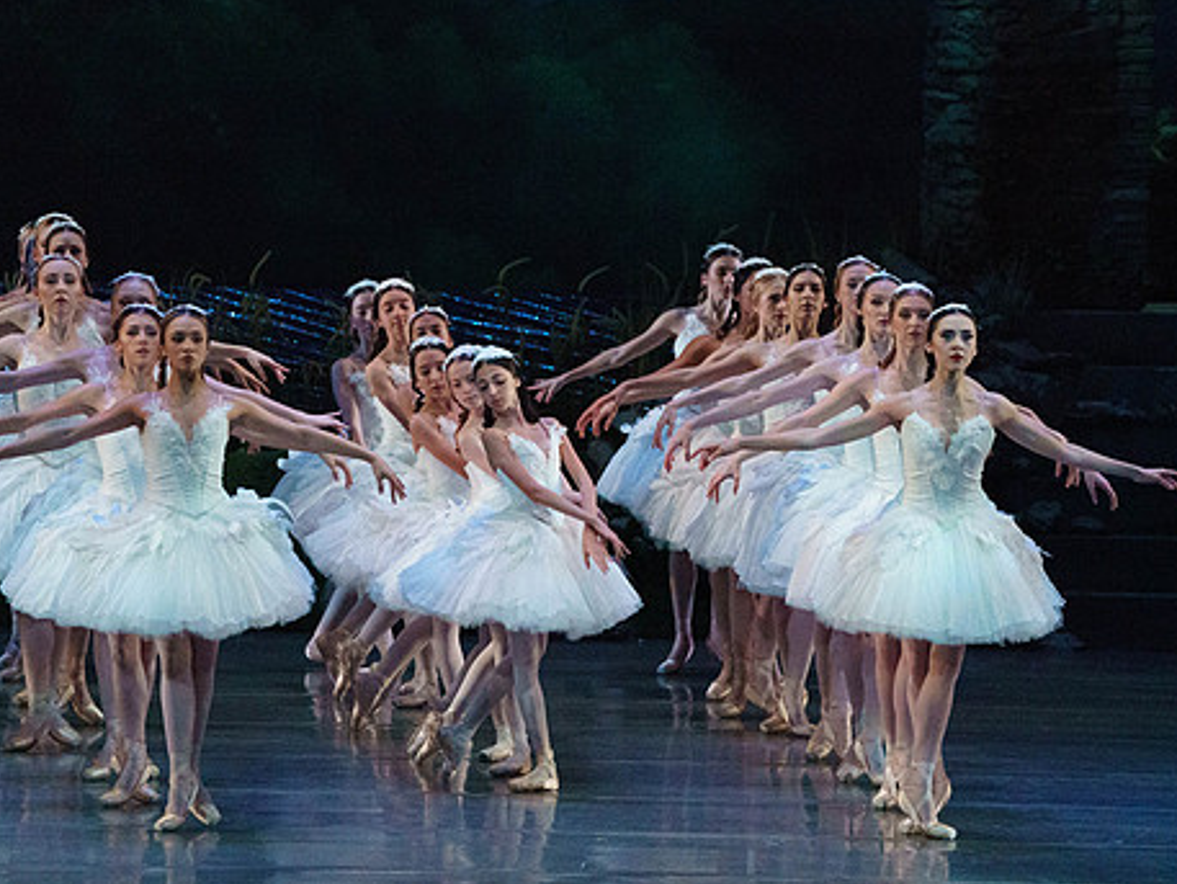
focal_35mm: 334
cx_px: 541
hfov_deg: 5.9
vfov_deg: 4.5
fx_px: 11360
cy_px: 431
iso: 8000
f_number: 5.6
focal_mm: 274
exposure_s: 1/250
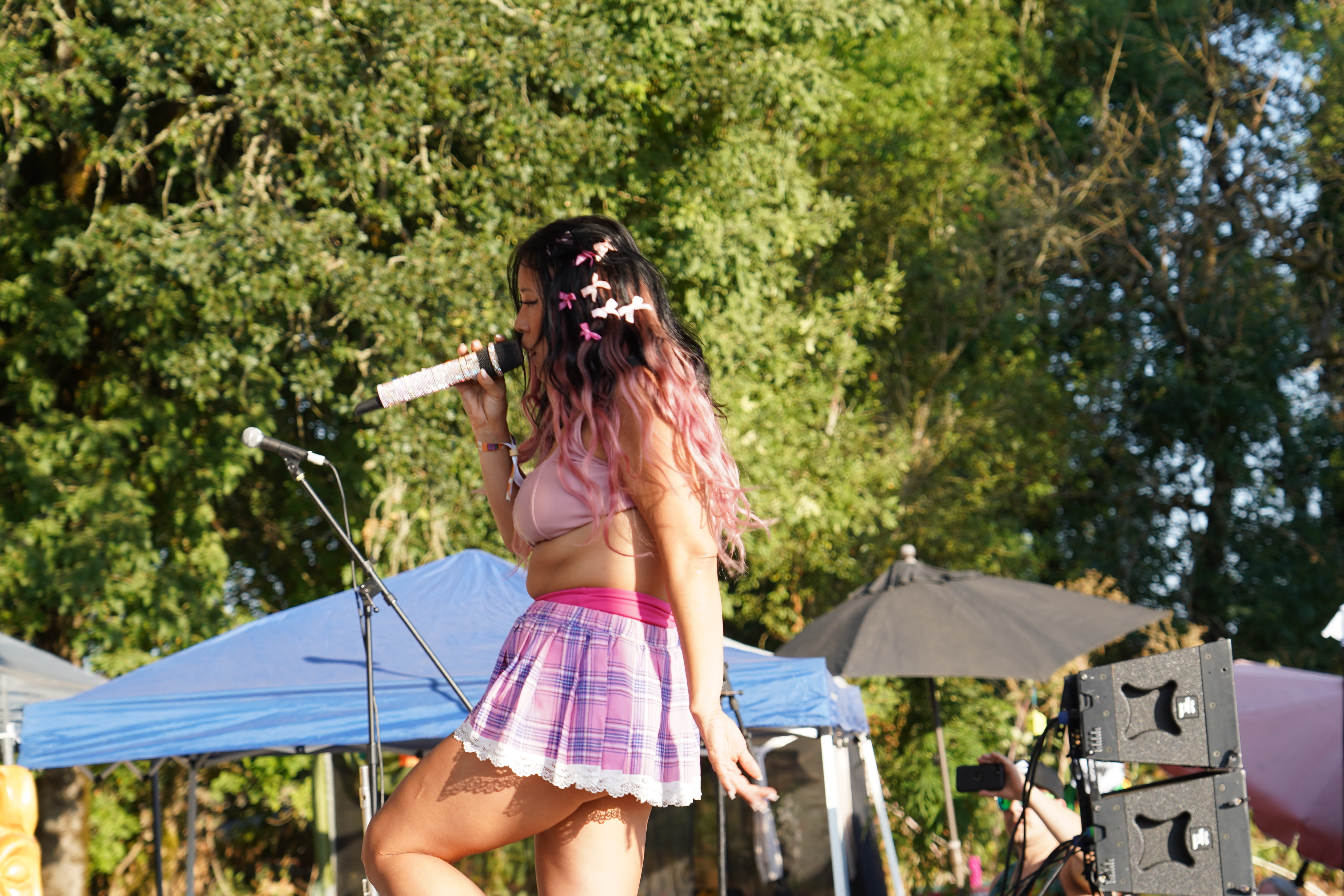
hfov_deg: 20.4
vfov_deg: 13.7
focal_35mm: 100
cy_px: 463
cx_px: 628
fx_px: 3733
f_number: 5.6
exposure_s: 1/160
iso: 125
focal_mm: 83
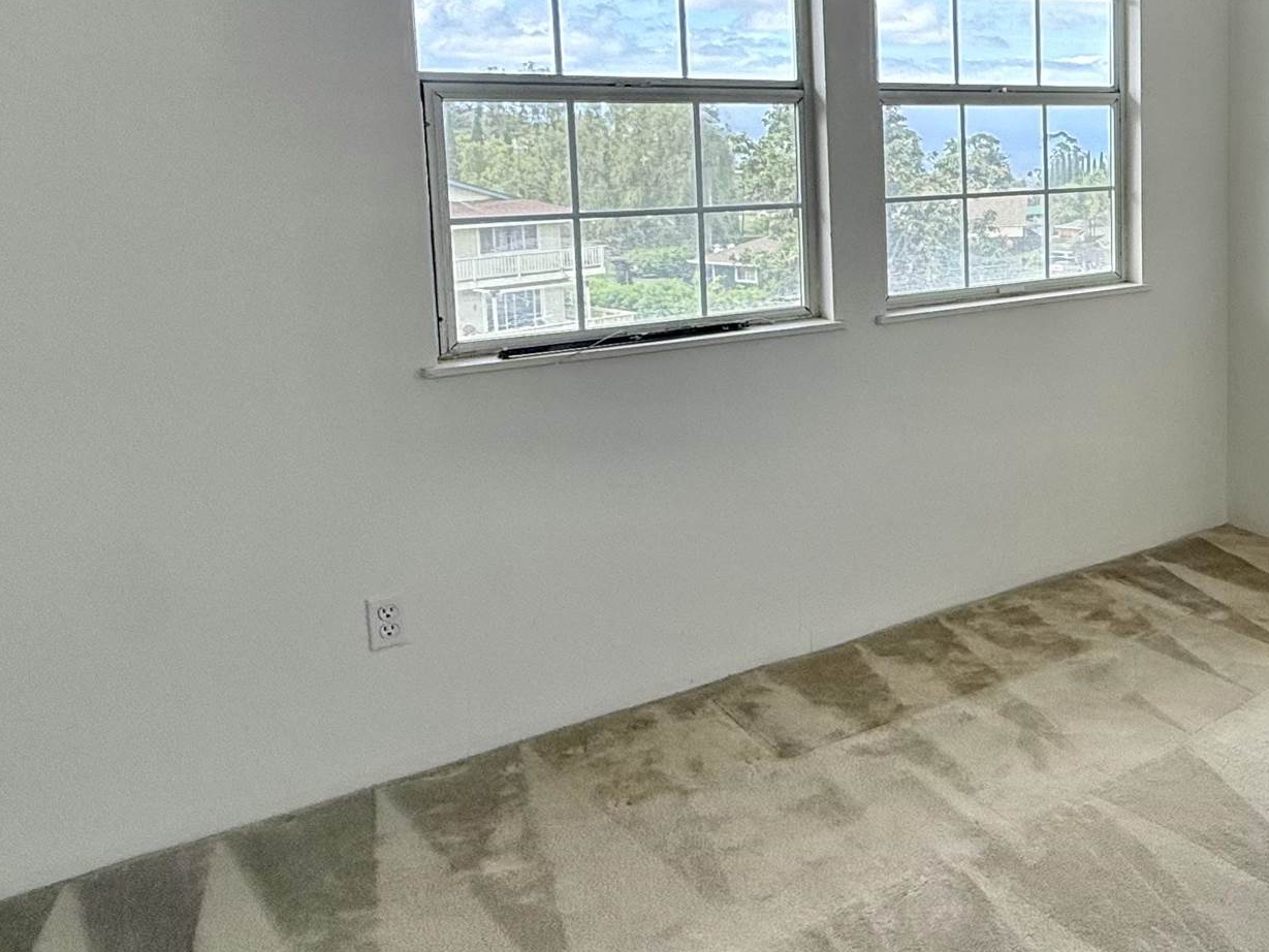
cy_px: 261
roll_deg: +0.1
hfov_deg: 45.1
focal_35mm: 35
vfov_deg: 39.8
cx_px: 1248
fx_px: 1283
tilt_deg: -5.9
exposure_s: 1/216
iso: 64
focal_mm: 2.22
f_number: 2.2
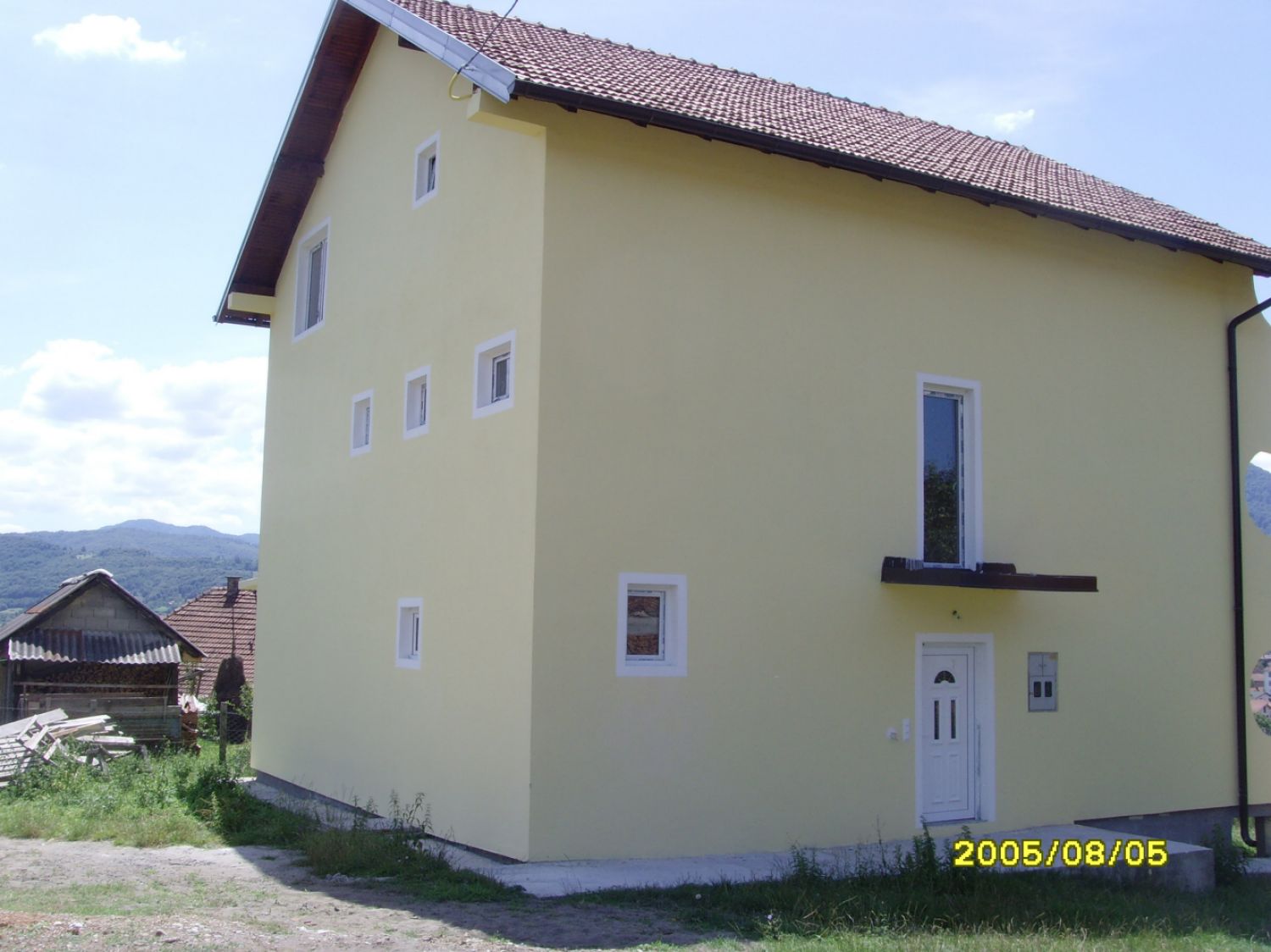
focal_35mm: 39
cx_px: 636
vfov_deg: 36.8
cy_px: 476
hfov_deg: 47.9
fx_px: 1432
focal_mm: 6.6
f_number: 6.3
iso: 80
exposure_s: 1/250
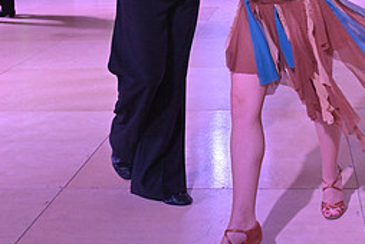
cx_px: 242
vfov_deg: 17.8
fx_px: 741
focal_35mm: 73
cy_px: -53
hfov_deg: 27.5
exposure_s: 1/250
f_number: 9
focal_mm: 32
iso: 5000
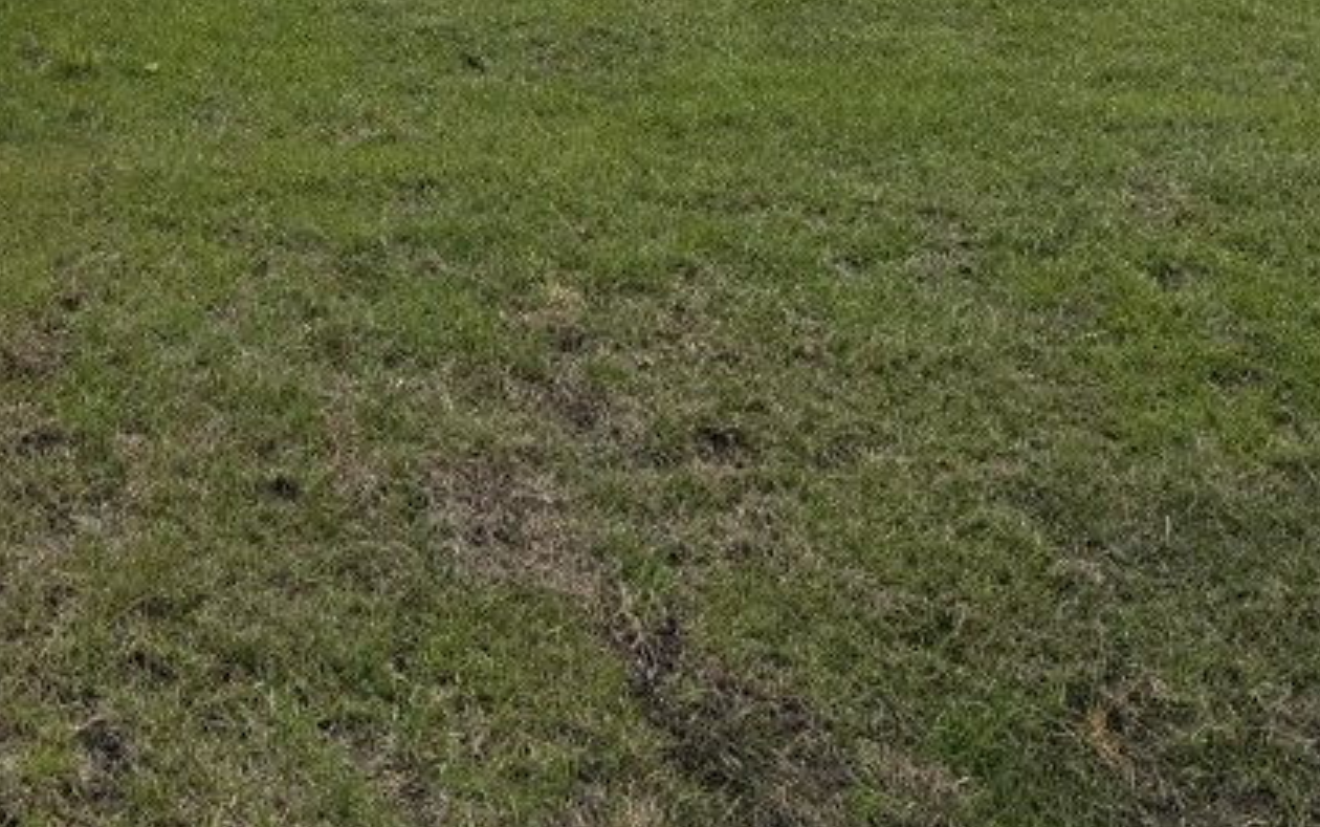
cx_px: 189
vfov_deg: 19.1
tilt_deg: +1.7
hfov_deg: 31.7
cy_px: -311
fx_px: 2232
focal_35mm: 62
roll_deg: -0.4
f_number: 1.78
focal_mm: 6.76
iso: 80
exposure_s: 1/10417
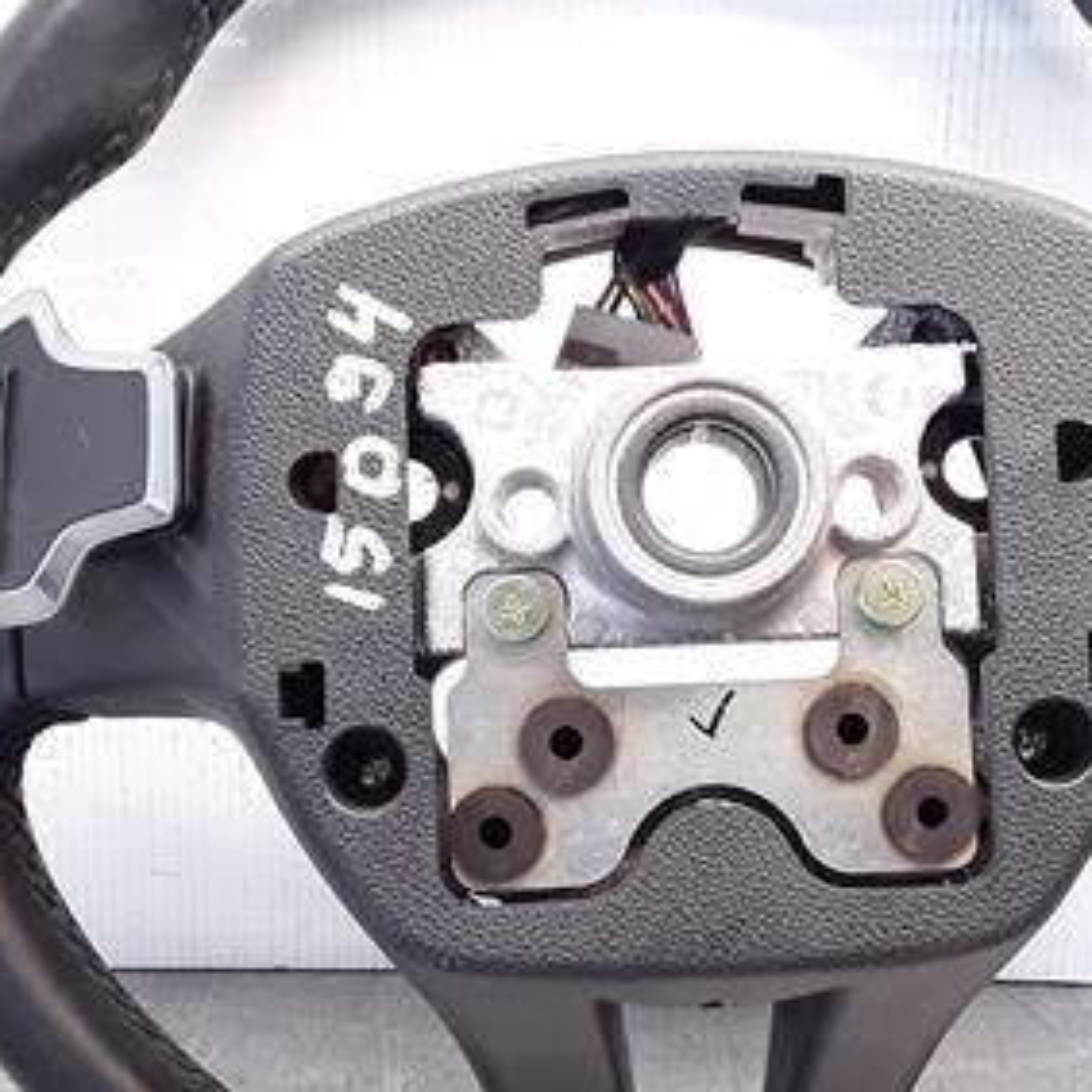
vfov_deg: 30.6
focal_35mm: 56
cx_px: 583
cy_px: 571
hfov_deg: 30.5
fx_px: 1999
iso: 100
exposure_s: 1/50
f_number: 1.9
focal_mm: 2.91
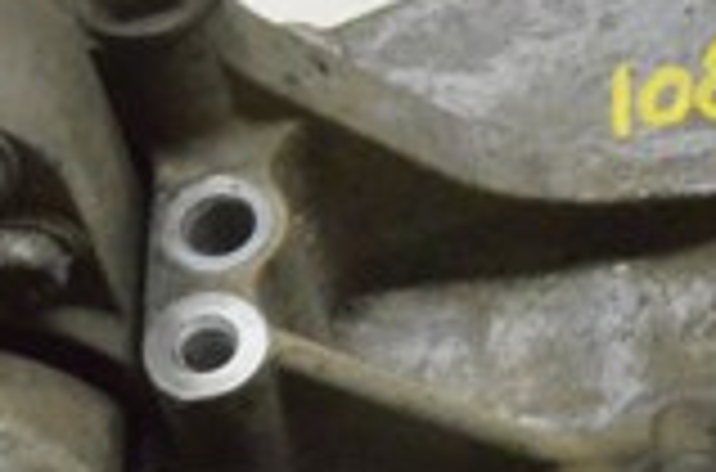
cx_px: 468
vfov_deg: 10.2
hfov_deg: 15.4
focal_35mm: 133
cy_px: 254
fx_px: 2637
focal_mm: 22
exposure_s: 1/15
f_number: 20
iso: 6400
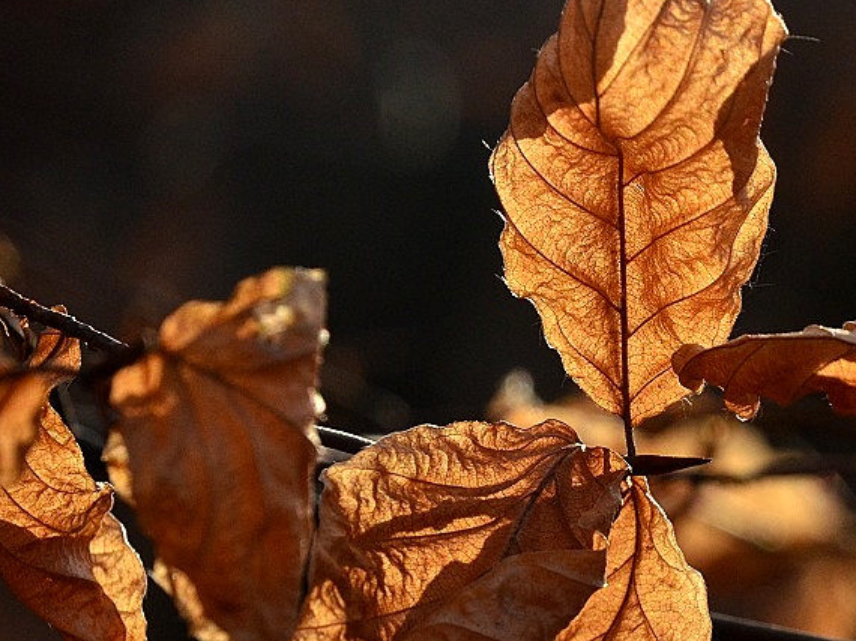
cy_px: 402
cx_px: 737
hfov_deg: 6.3
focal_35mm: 316
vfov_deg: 4.7
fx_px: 7807
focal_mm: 125
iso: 640
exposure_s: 1/500
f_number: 11
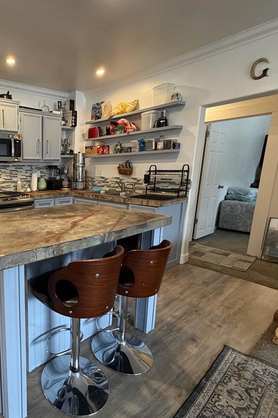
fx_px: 232
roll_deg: +0.1
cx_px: 31
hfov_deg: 54.5
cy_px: 212
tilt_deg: -10.5
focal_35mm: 20
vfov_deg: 84.0
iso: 320
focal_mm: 2.22
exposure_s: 1/60
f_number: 2.2
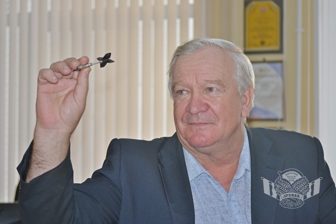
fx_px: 770
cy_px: 112
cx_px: 168
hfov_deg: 24.6
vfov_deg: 16.6
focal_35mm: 82
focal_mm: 55
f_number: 4.2
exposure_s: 1/200
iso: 200
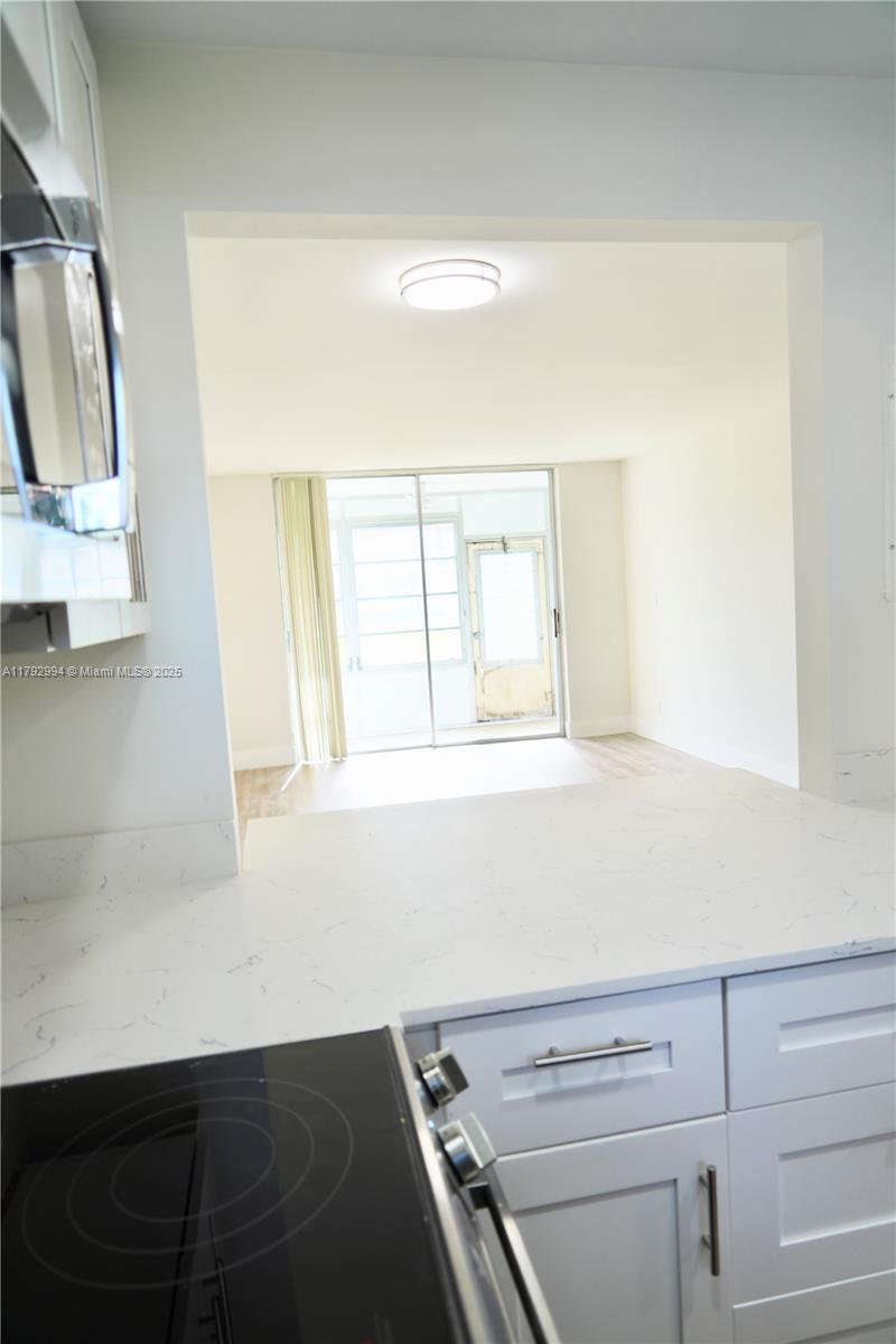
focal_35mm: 24
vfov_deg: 73.7
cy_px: 672
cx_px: 448
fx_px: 896
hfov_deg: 53.1
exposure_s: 1/40
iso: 100
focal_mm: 24
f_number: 4
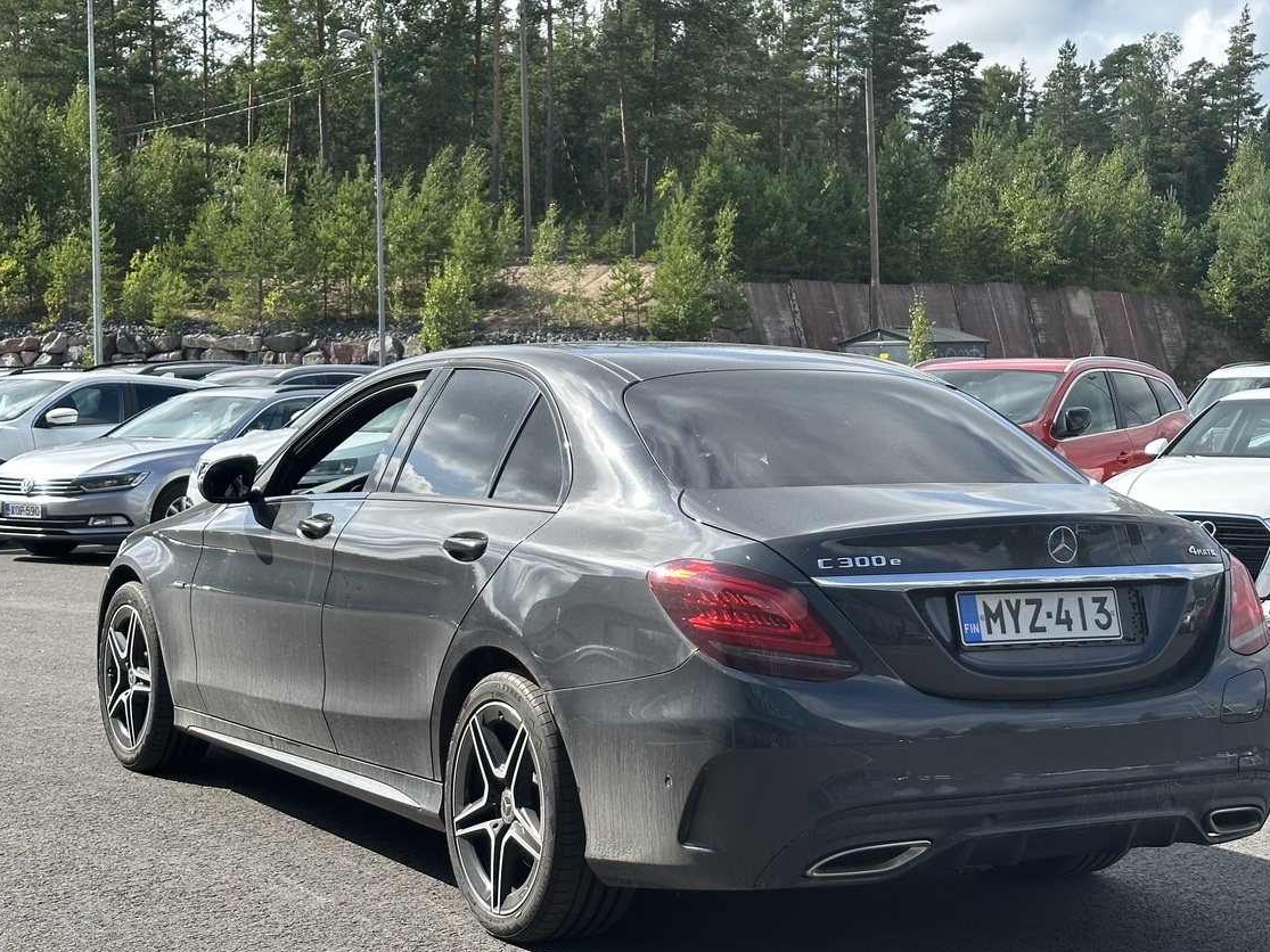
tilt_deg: -2.8
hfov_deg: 31.2
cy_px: 487
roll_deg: +1.3
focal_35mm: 62
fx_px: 2274
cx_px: 699
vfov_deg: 23.6
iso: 64
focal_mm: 6.86
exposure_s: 1/1517
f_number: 1.78
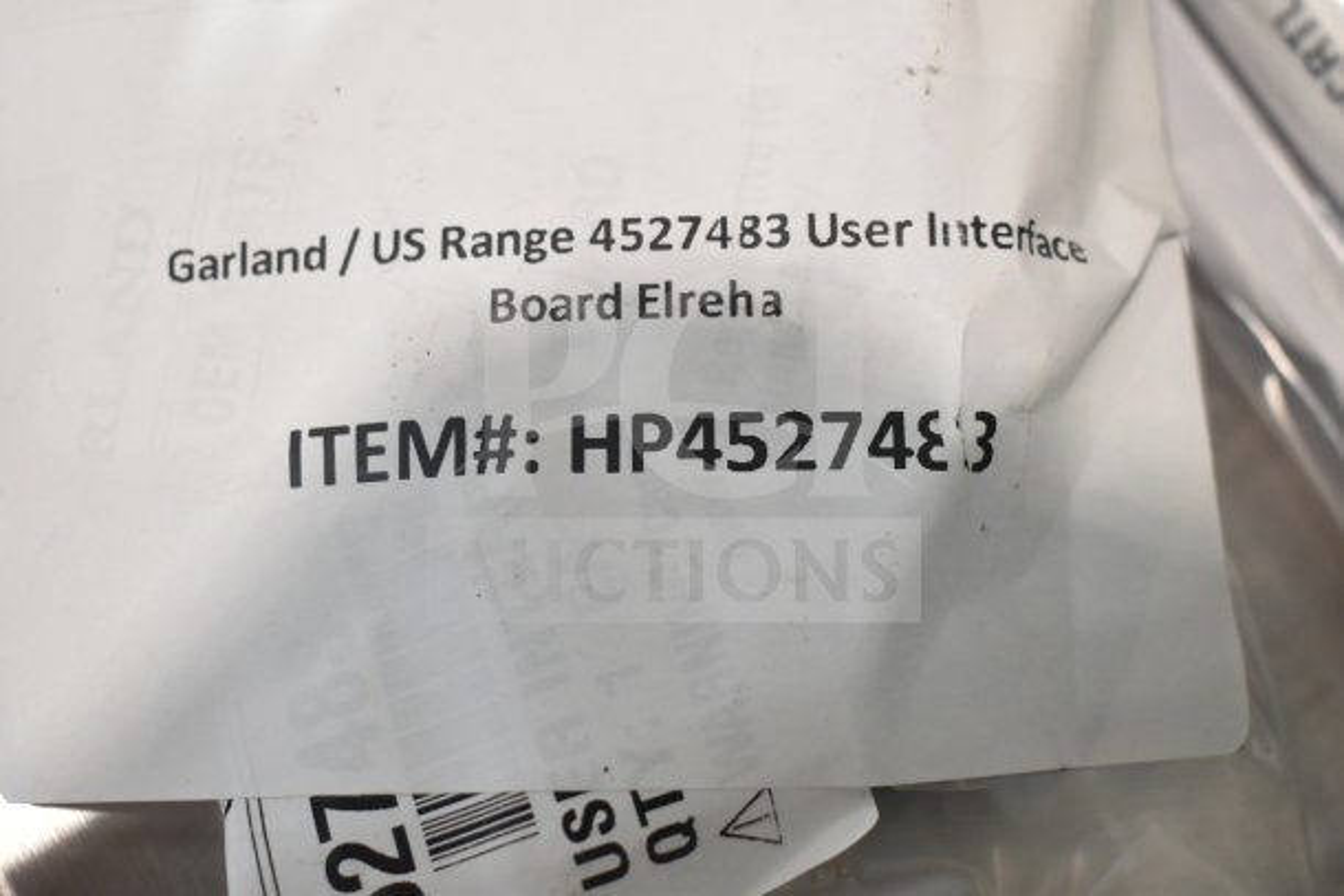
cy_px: 448
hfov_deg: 37.8
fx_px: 1960
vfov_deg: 25.8
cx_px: 672
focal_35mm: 52
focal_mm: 35
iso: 720
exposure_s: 1/60
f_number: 4.5
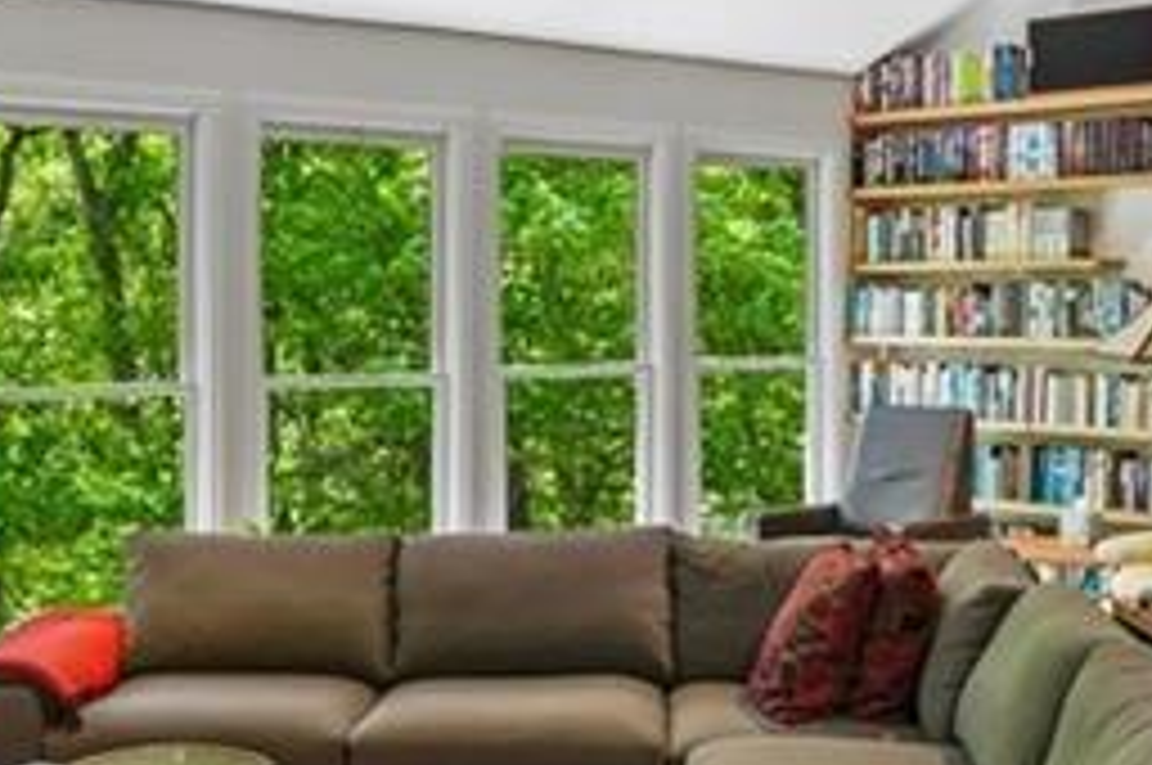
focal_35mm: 56
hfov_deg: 35.5
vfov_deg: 24.1
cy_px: 322
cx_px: 436
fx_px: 1790
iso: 320
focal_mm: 14
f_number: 8
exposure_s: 1/10
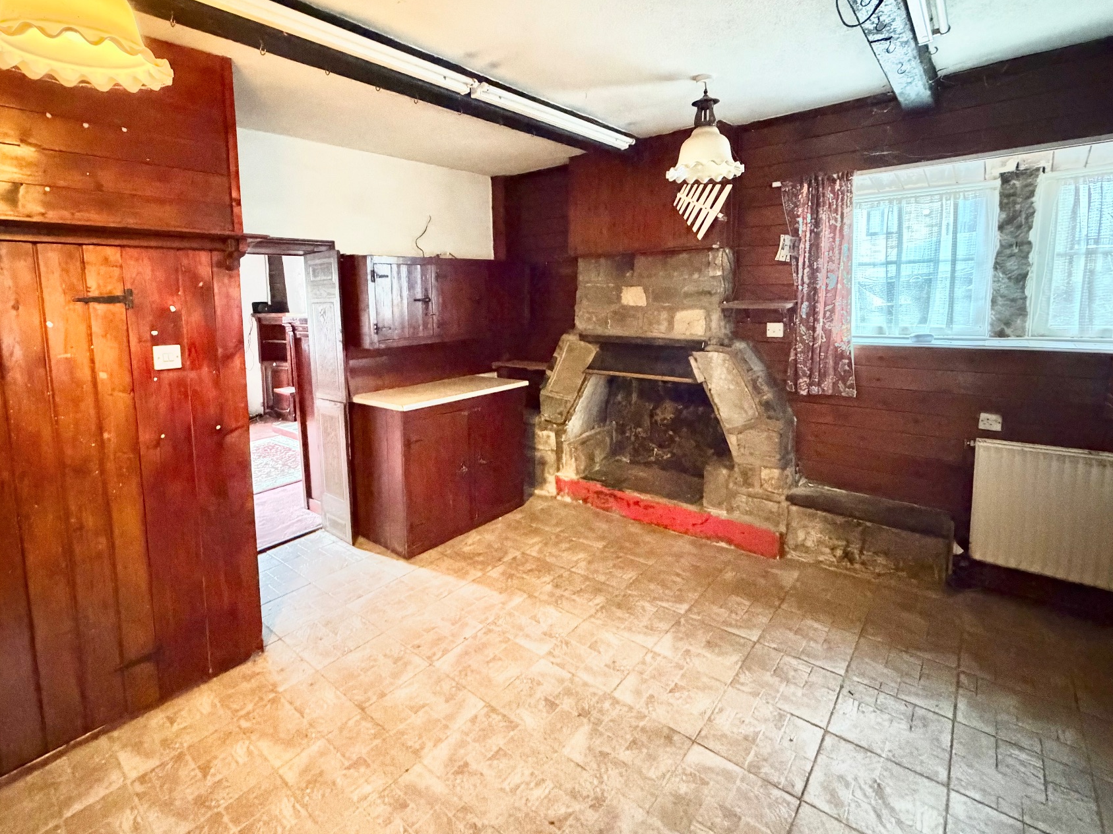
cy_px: 353
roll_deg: +1.1
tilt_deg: -5.4
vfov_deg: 74.2
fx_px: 547
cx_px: 511
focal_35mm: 17
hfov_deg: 90.8
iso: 1600
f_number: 2.2
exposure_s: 1/40
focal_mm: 2.22
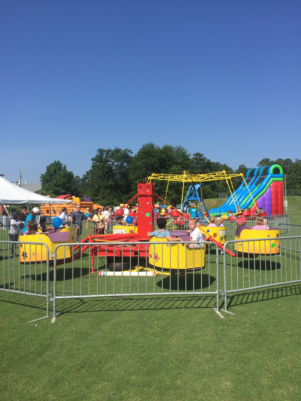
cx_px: 150
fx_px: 336
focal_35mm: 29
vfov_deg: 61.7
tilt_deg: +2.5
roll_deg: +0.5
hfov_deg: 48.2
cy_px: 200
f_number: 2.2
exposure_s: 1/1980
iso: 32
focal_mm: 4.15
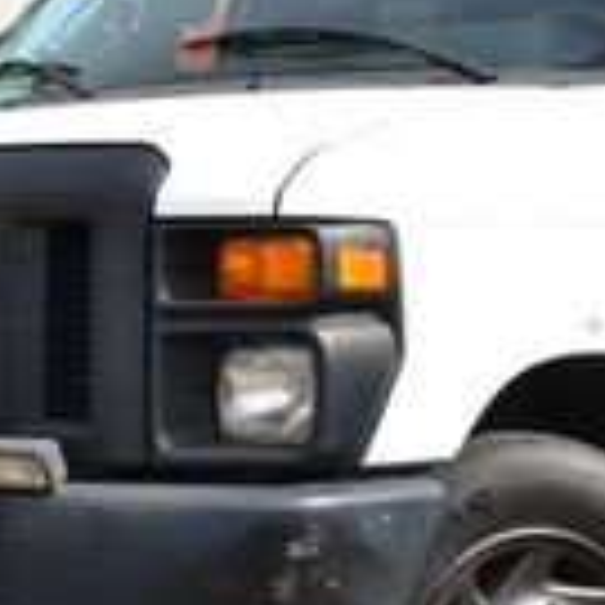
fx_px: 2096
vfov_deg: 16.4
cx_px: 390
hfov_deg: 16.4
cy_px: 323
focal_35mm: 106
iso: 400
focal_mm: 28
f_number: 10
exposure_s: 1/250
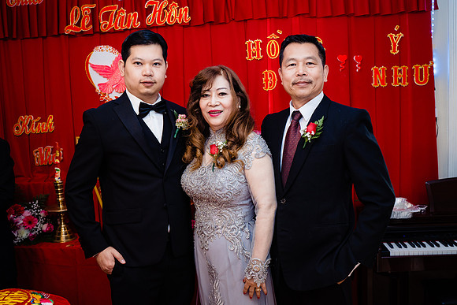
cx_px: 233
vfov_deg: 40.7
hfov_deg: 58.2
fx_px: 411
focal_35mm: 32
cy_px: 168
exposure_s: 1/125
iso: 1000
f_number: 4
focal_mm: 28
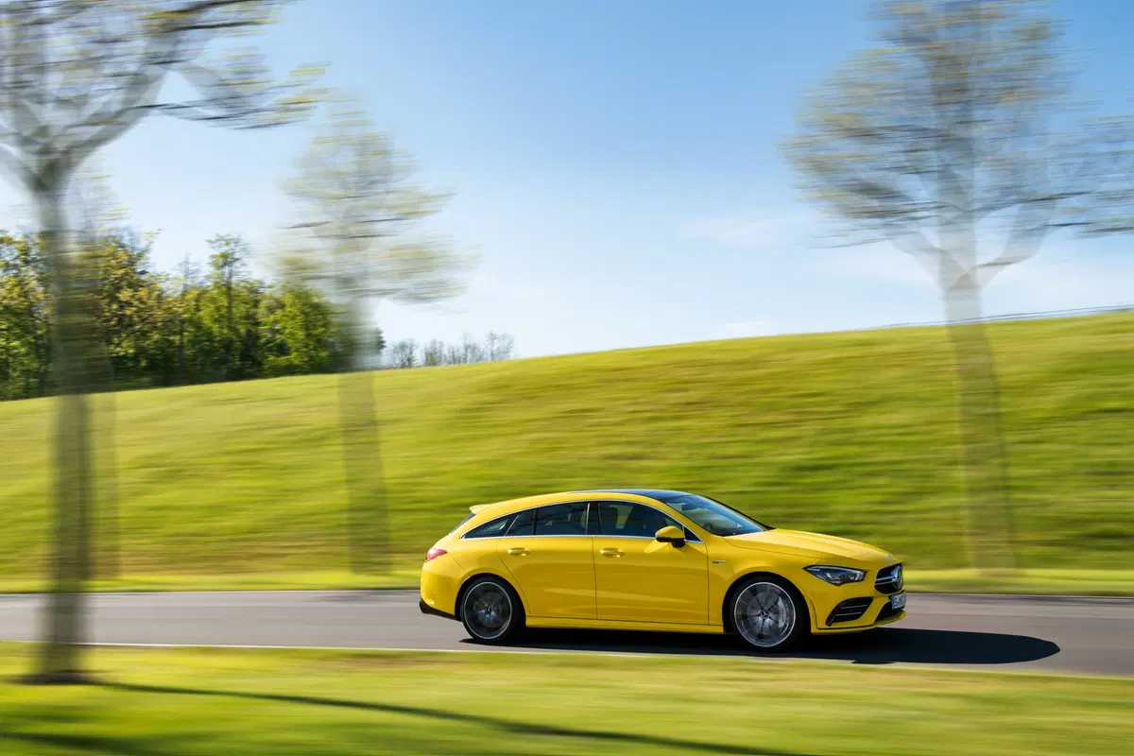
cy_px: 378
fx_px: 1197
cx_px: 567
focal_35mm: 38
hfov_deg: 50.7
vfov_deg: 35.1
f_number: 16
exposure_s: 1/50
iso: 100
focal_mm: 38
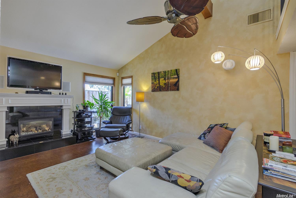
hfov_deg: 96.7
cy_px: 99
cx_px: 148
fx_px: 132
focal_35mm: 16
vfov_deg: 73.7
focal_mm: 11
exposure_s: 1/13
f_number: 5
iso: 100
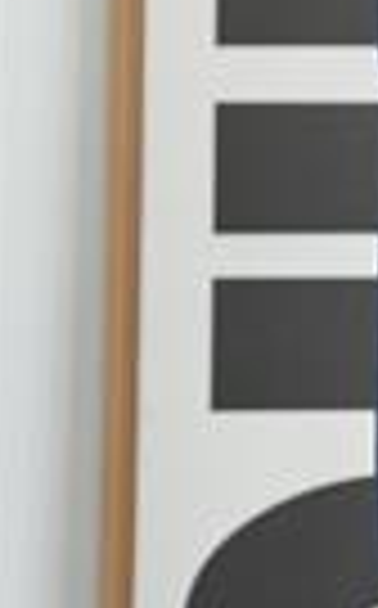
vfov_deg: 10.3
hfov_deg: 6.3
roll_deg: -0.5
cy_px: -25
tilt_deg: +3.8
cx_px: 734
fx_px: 3324
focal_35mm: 201
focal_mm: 6.76
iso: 64
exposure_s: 1/123
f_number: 1.78
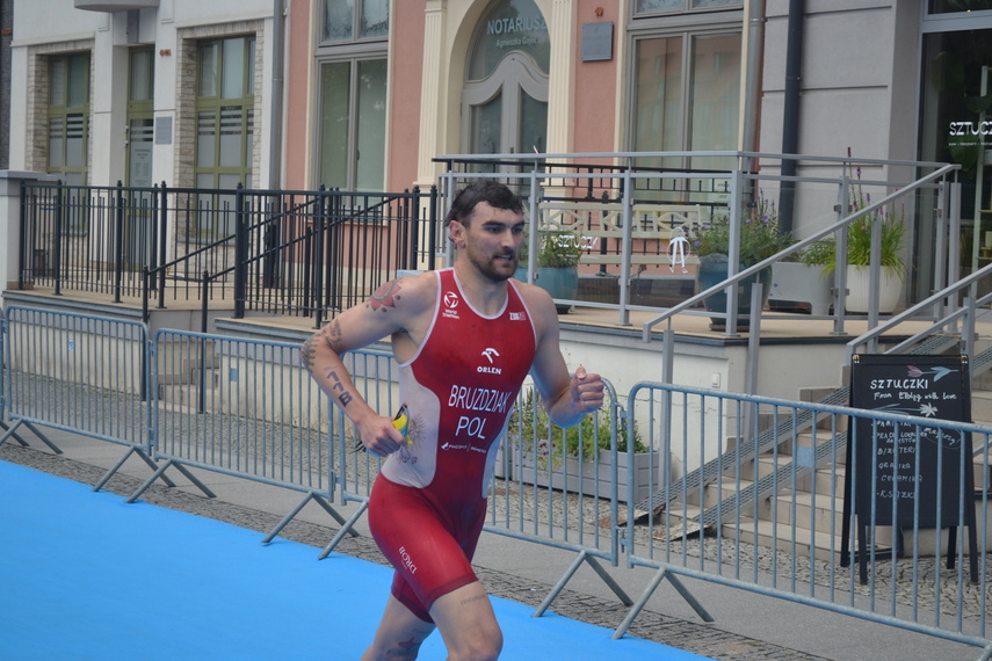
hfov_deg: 24.6
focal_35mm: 82
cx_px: 496
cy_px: 330
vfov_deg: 16.6
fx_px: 2273
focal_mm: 55
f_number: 5.6
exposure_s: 1/1250
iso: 400
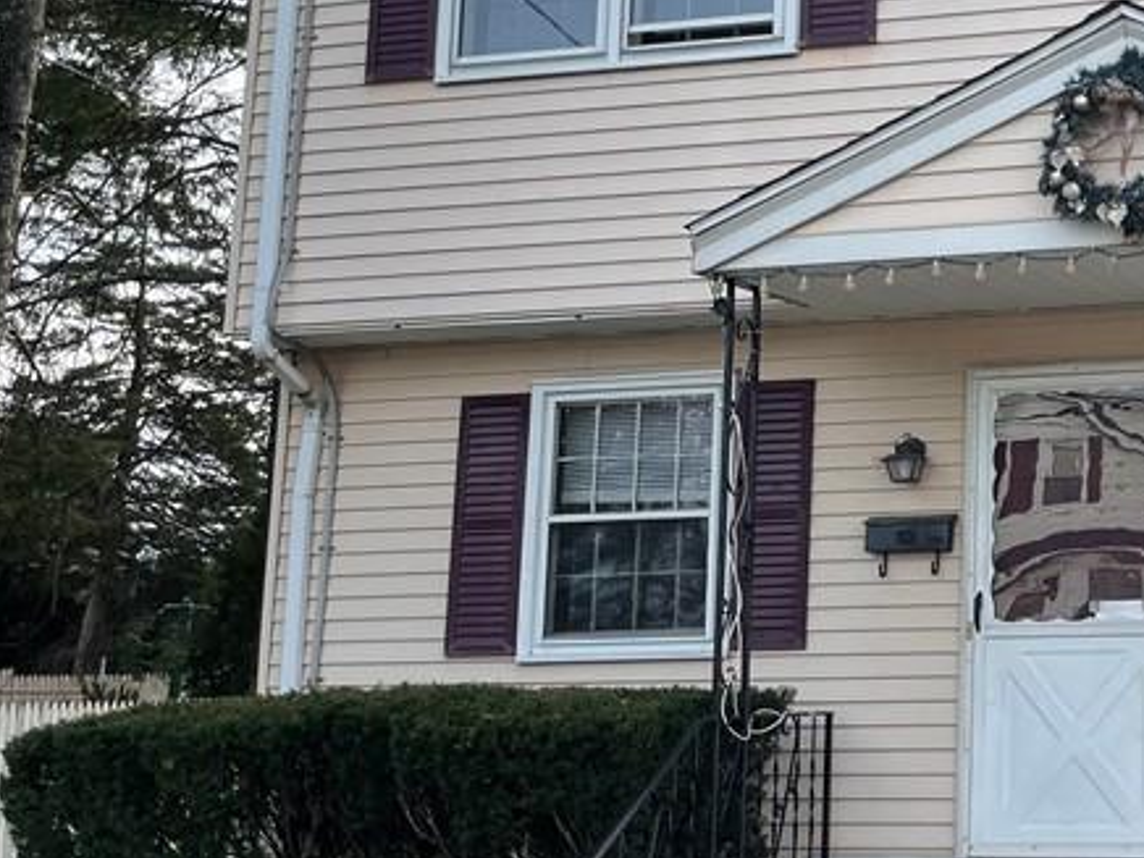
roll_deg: +2.3
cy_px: 328
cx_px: 1204
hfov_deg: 29.1
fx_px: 2016
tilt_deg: +10.9
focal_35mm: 61
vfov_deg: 24.0
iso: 32
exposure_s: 1/807
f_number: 1.6
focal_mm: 4.2
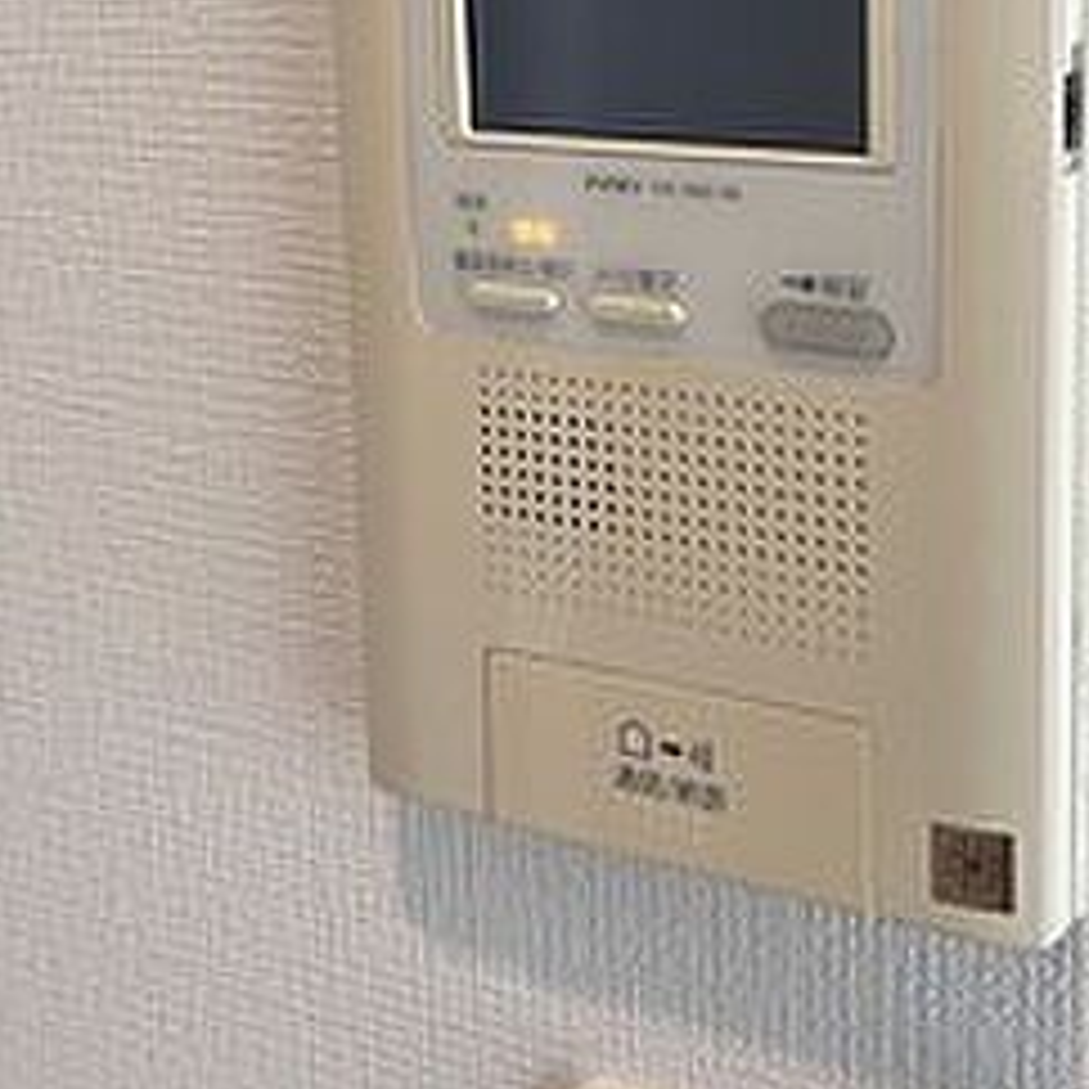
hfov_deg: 29.9
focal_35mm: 57
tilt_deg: -11.1
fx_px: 2029
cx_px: 693
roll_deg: +0.8
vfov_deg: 29.3
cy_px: 202
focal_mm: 5.1
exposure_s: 1/100
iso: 64
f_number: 1.6
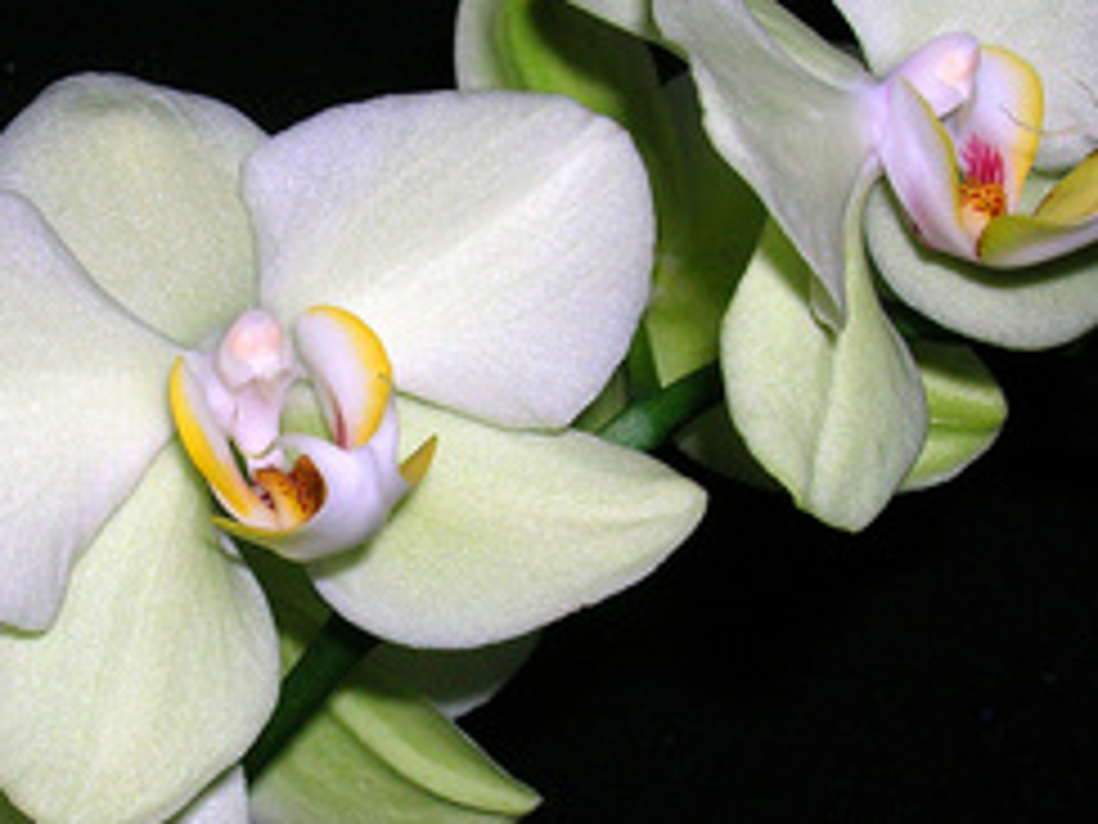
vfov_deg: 17.7
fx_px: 2633
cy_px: 581
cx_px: 302
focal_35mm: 83
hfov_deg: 23.4
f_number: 5.4
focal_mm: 7.7
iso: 50
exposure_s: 1/60.1
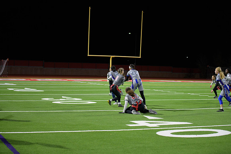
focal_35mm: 70
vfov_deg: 19.5
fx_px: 449
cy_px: 77
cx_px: 116
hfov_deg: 28.8
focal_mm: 70
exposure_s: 1/200
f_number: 2.8
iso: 1250
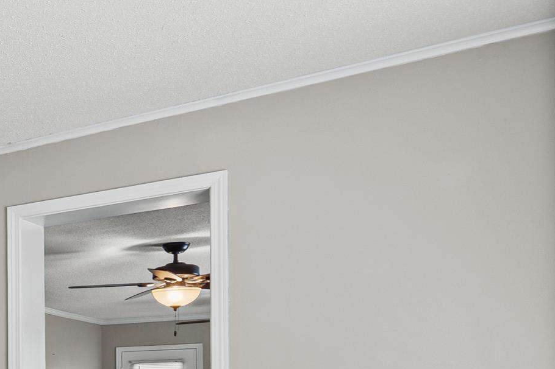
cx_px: -323
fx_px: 786
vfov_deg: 24.4
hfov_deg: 25.8
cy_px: 423
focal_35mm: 51
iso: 800
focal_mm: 16
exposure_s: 1/30
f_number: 9
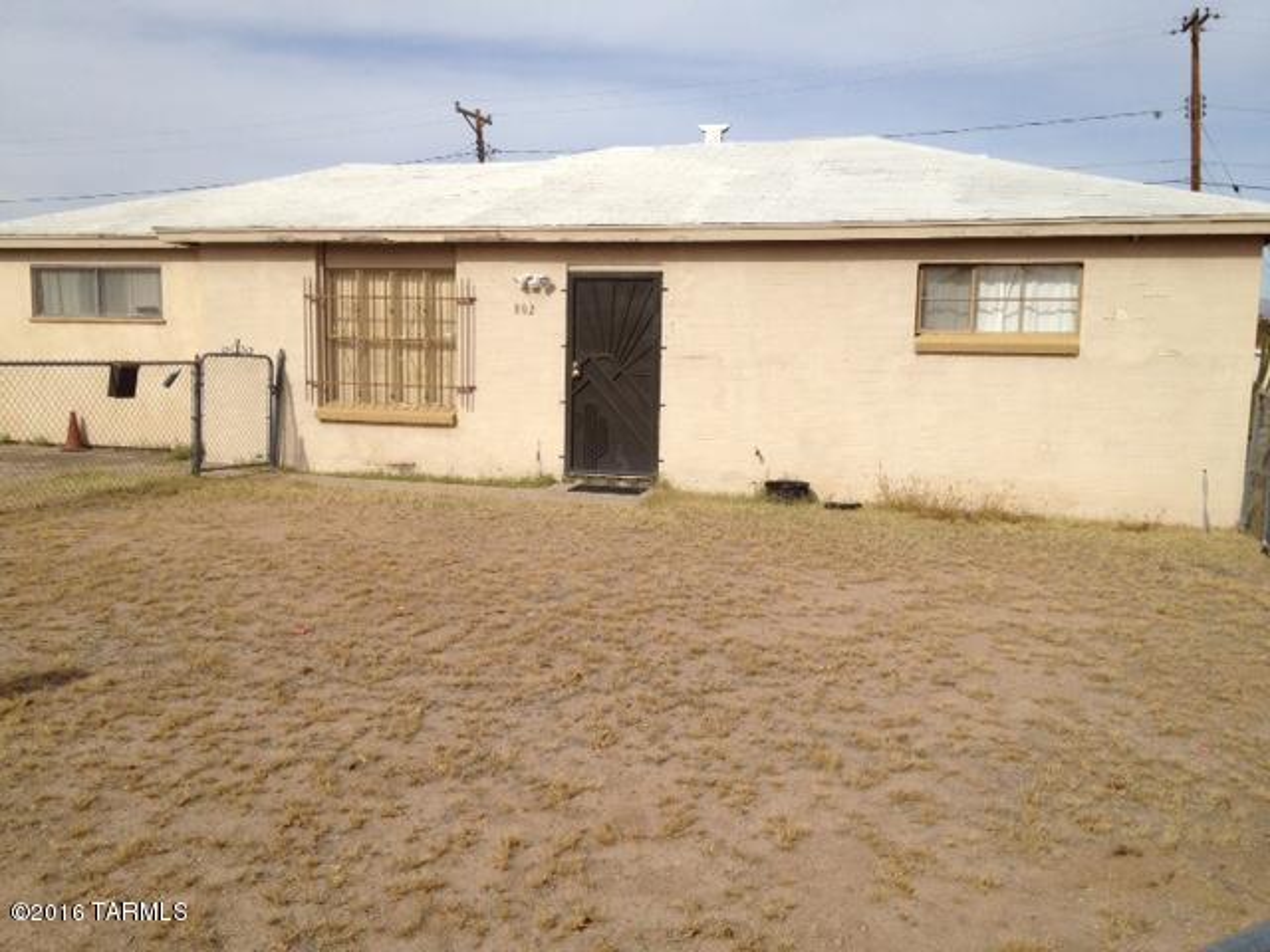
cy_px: 476
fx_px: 1284
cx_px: 635
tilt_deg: -11.3
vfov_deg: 40.7
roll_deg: -0.1
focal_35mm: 35
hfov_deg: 52.6
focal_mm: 4.28
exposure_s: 1/2907
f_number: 2.4
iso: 50
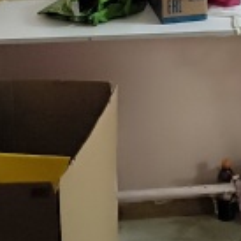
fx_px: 780
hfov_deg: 16.9
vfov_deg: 16.6
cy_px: -72
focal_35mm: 99
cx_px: 281
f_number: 2.2
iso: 1000
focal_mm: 1.91
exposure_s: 1/25
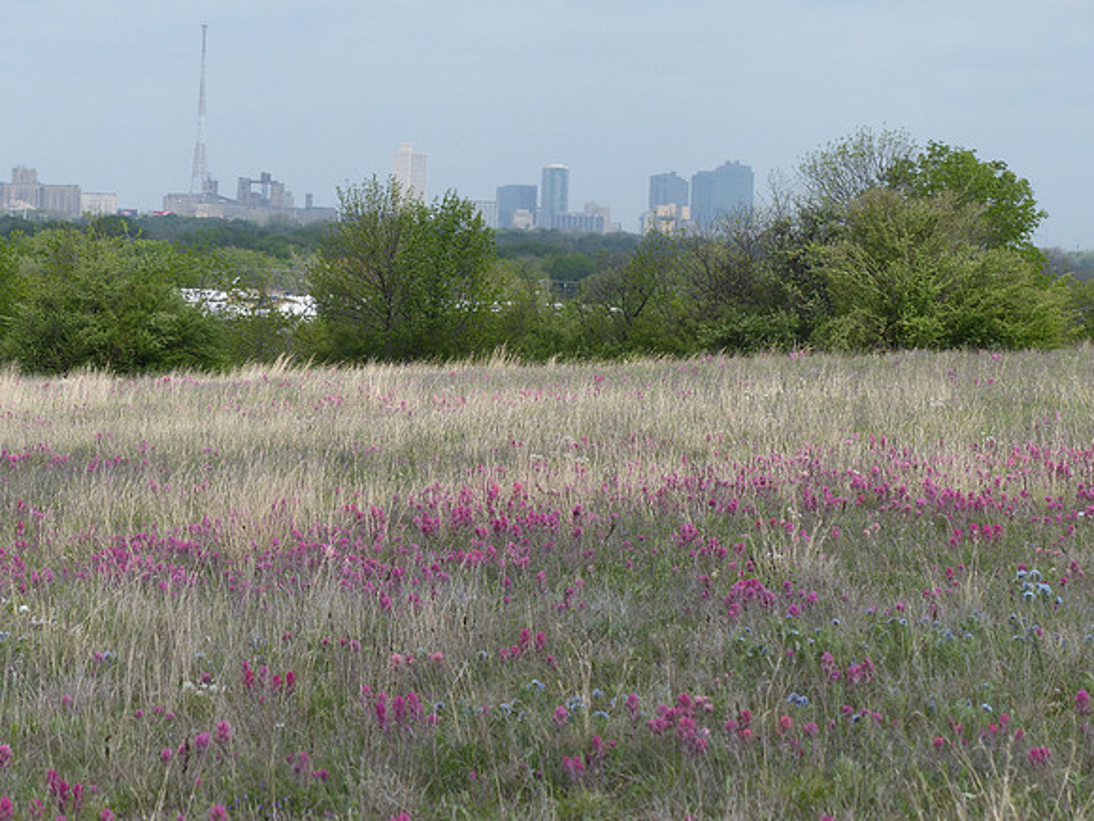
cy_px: 410
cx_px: 547
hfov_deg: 12.2
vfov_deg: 9.2
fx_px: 5120
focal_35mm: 162
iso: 100
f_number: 4
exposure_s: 1/1000
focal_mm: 29.2
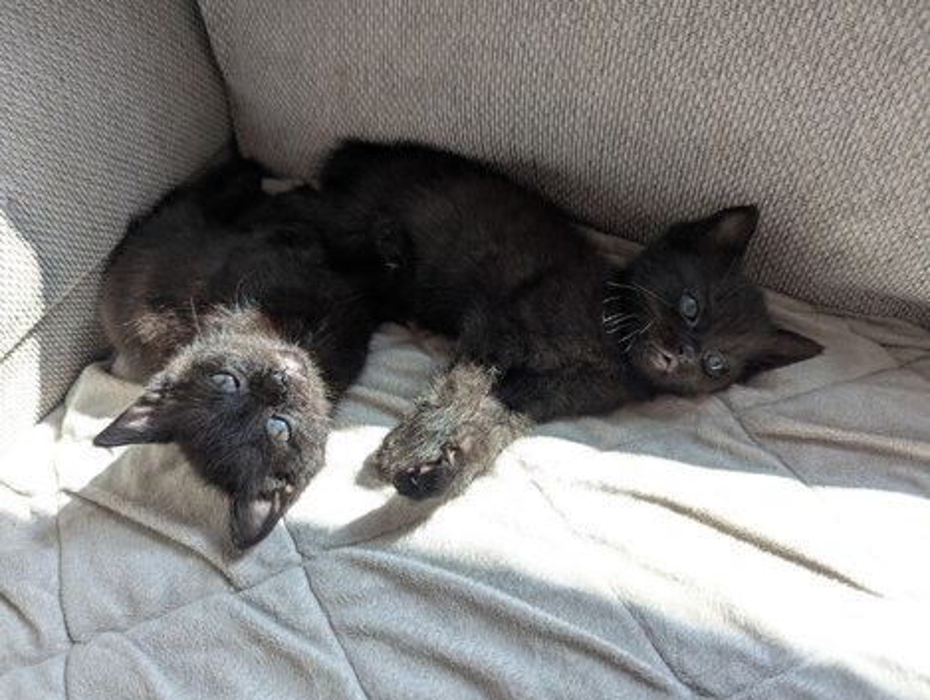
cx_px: 465
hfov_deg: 71.5
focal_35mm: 24
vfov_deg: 56.9
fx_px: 646
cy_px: 350
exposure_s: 1/250
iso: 41
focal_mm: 6.81
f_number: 1.85
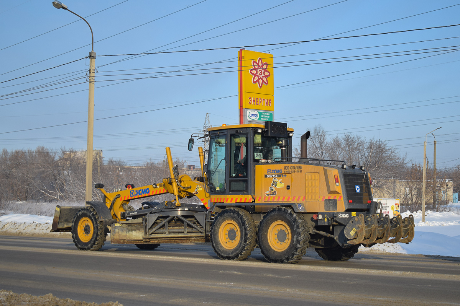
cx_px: 230
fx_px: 767
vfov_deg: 22.6
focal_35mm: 60
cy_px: 153
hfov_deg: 33.4
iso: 200
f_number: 6.3
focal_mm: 40
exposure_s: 1/800
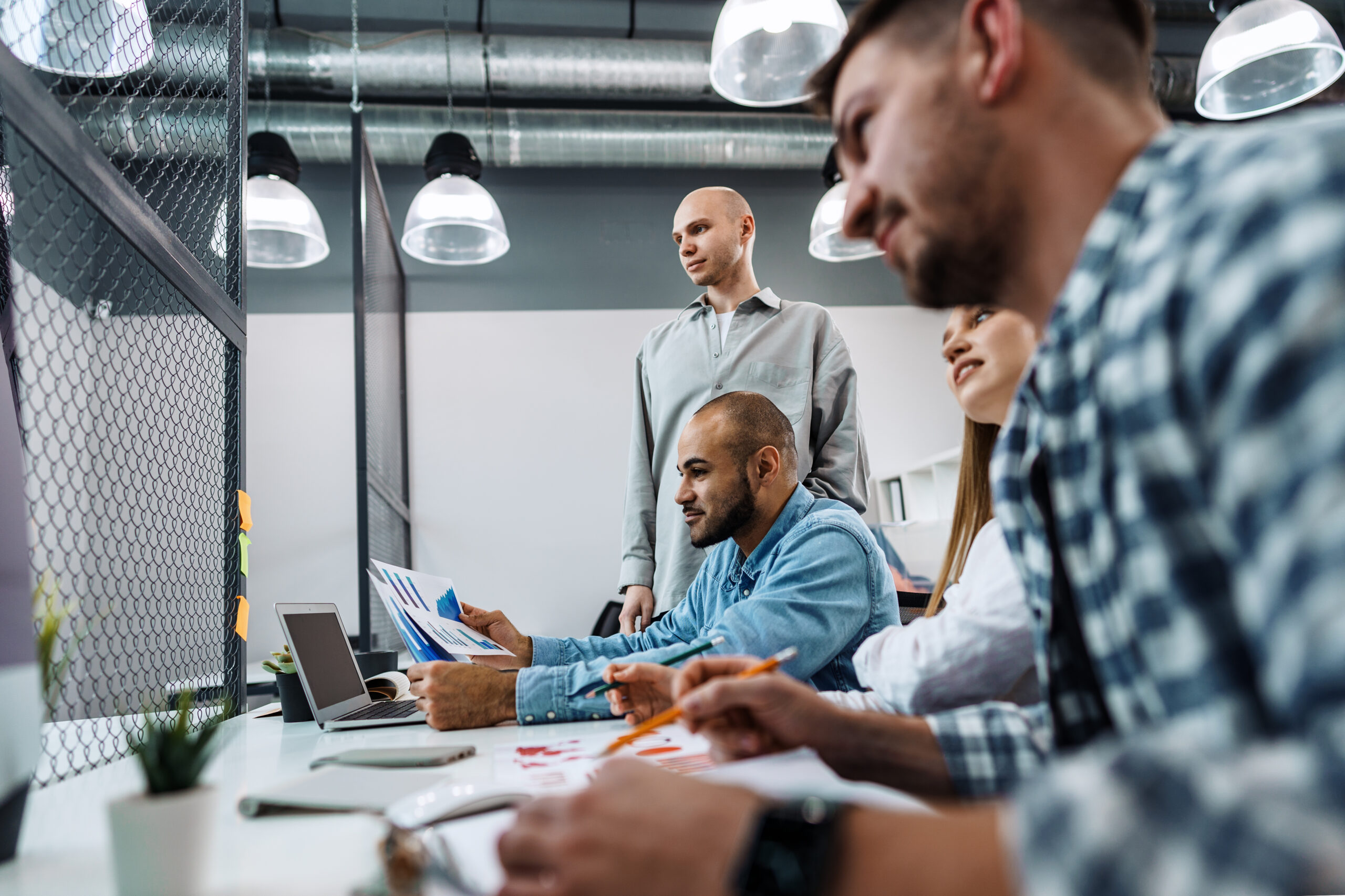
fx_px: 914
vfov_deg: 52.2
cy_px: 448
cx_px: 672
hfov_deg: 72.7
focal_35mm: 24
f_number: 2
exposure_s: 1/100
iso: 125
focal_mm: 24
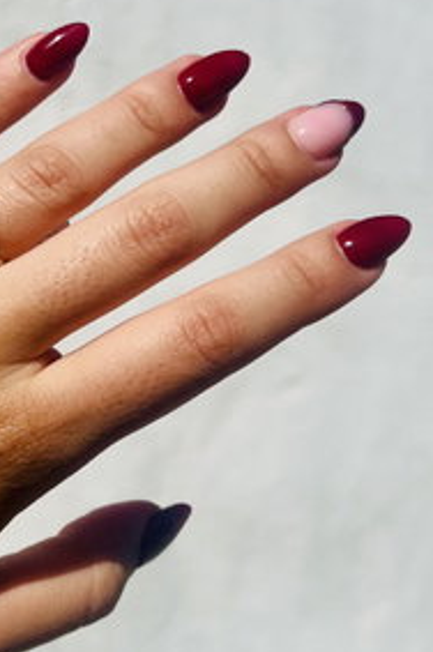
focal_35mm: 51
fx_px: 922
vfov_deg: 38.8
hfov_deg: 24.9
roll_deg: -1.9
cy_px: 266
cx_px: -25
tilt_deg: +8.2
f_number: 1.5
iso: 50
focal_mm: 5.7
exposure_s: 1/16393
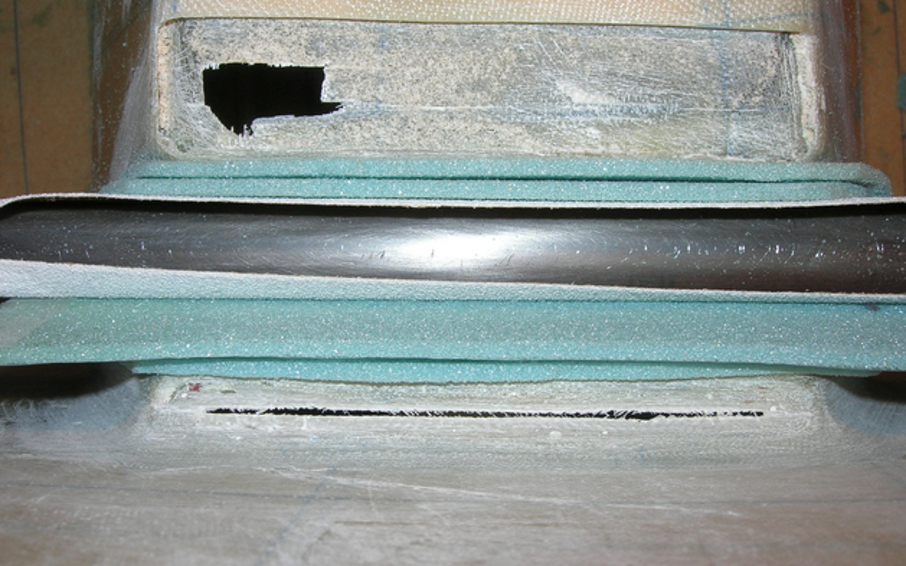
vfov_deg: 31.2
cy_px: 278
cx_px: 459
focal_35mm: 41
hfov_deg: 48.2
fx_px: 1012
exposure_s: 1/60.1
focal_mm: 7.8
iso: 64
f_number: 4.8
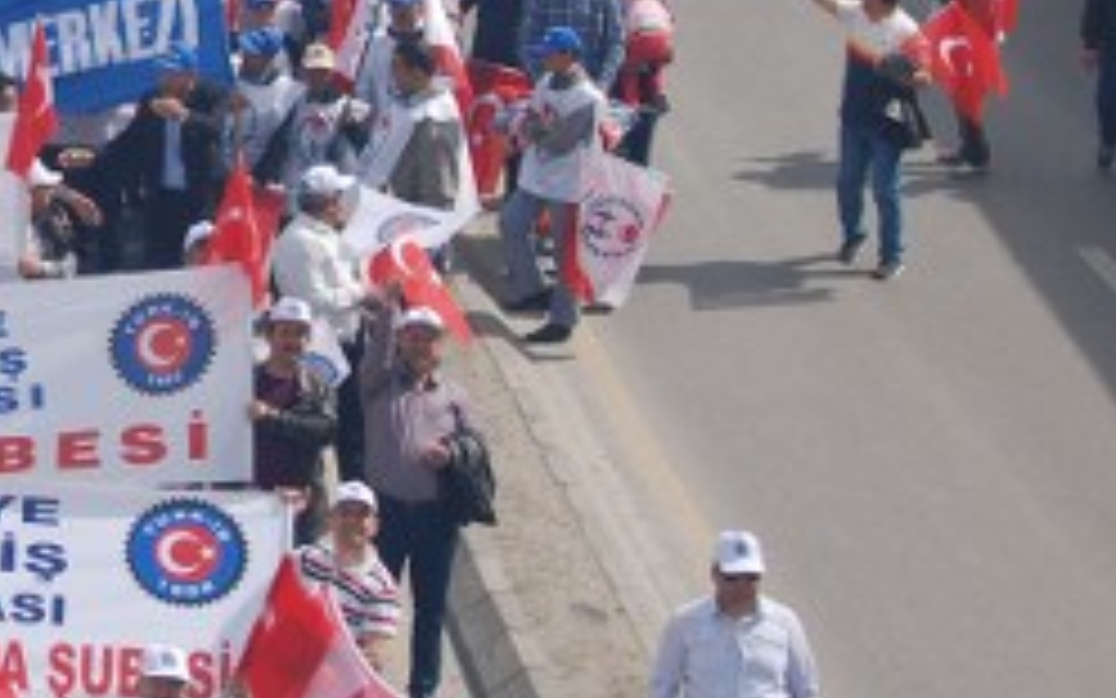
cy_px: 5
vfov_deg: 7.3
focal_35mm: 178
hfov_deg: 11.5
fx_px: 5414
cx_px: -324
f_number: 8
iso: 100
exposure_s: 1/250
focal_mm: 36
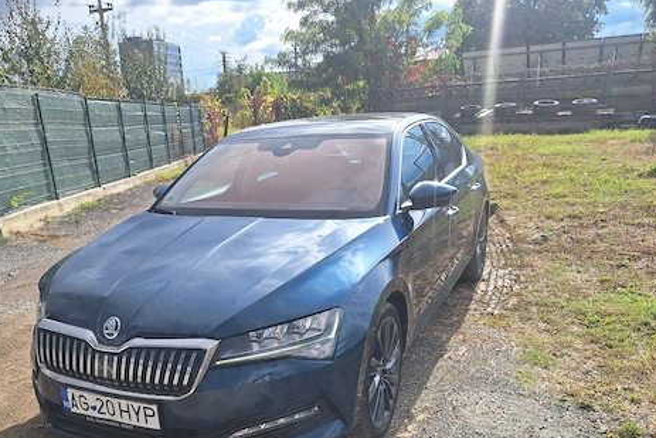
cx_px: 261
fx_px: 565
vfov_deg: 41.4
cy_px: 316
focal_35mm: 31
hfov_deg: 59.7
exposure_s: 1/2004
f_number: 1.8
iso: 40
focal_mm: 5.54
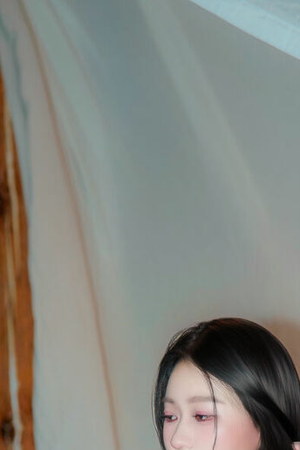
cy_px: 518
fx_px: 2825
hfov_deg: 6.1
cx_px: 262
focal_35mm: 226
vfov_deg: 9.0
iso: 500
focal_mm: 74
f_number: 2.8
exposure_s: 1/80
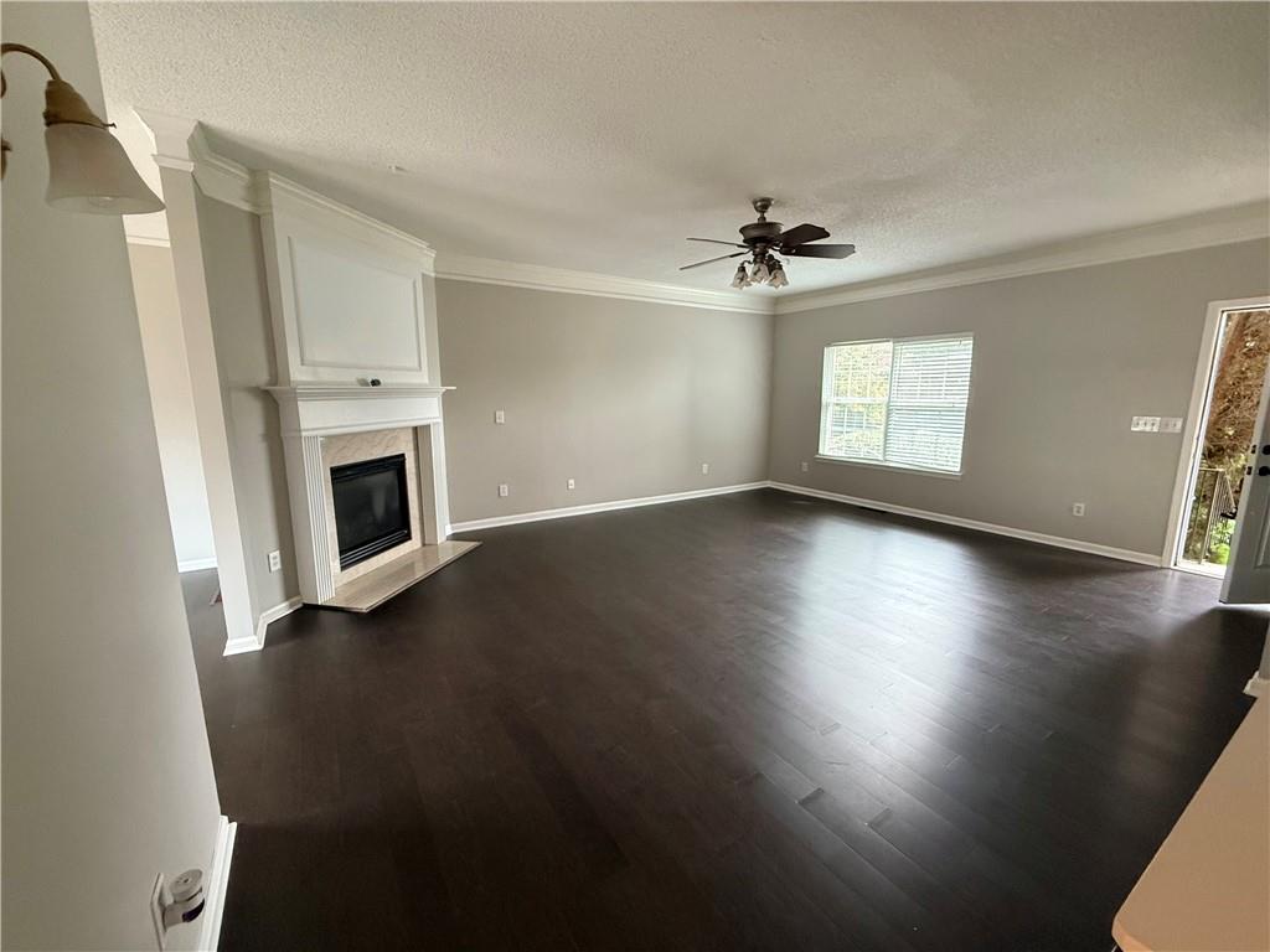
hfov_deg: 102.1
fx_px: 514
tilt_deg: -9.6
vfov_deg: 85.7
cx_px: 635
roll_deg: -0.6
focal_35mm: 14
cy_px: 476
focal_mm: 2.22
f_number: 2.2
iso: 500
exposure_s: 1/120
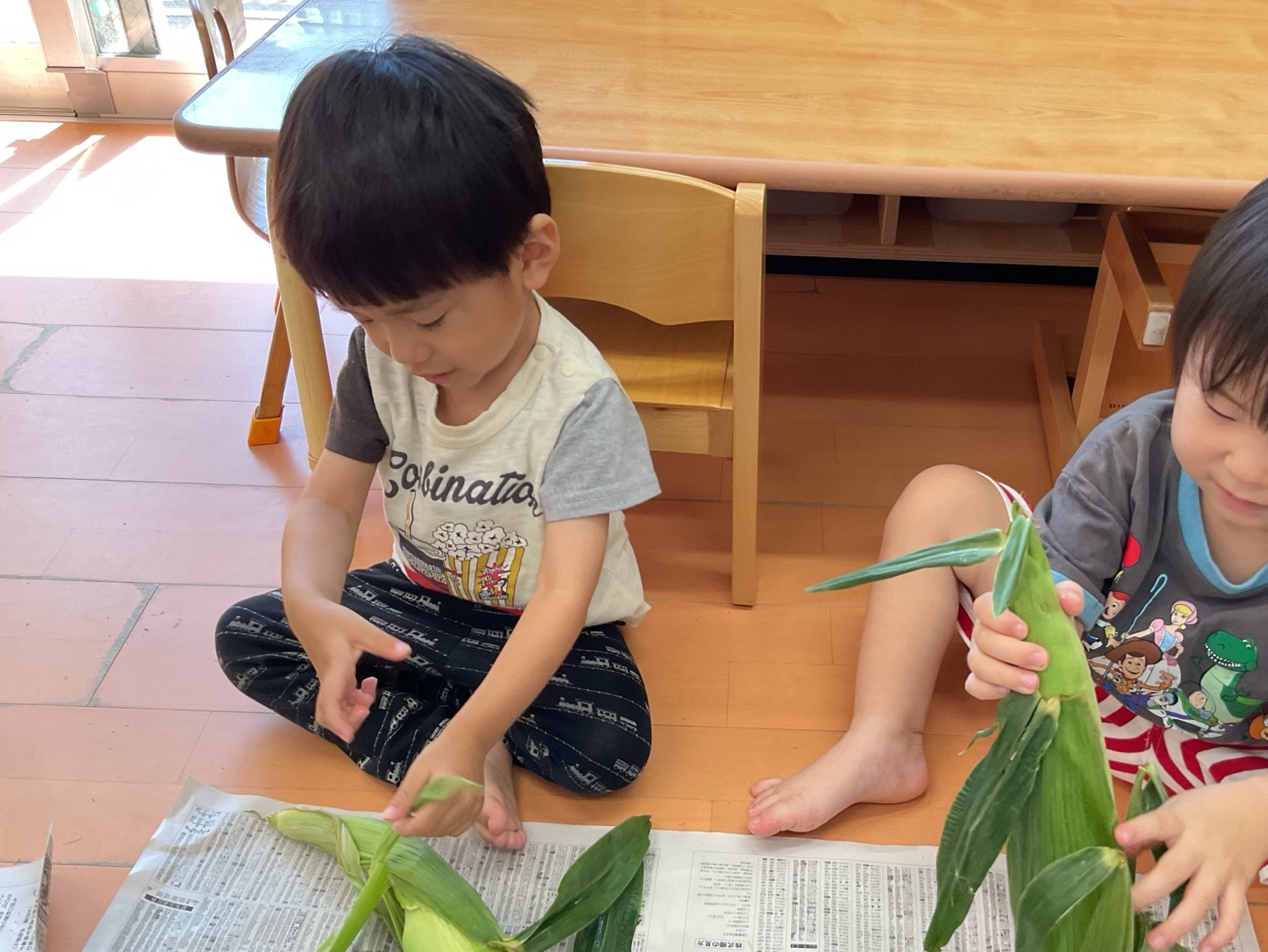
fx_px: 1282
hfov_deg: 52.3
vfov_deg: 40.7
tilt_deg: -37.9
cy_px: 522
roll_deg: -1.7
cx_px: 754
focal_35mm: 35
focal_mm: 3
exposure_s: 1/120
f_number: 1.8
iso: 64
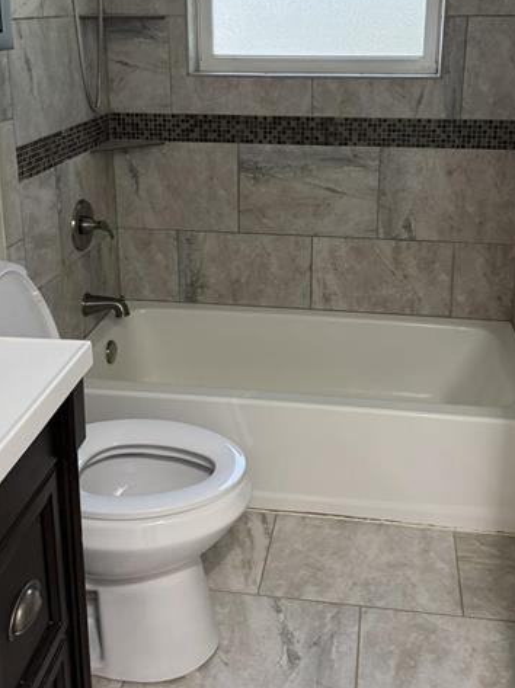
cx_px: 276
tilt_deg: -14.9
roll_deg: +0.1
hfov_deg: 36.8
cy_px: 212
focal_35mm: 39
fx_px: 775
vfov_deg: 46.9
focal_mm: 6.76
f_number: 1.78
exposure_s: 1/60
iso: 400
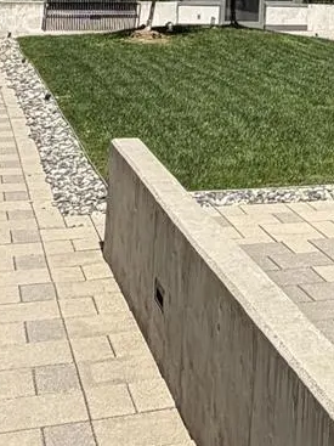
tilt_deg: +5.9
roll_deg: -3.2
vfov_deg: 20.4
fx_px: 1133
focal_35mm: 88
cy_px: -126
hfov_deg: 15.3
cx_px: 531
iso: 20
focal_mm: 2.22
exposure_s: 1/876
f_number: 2.2
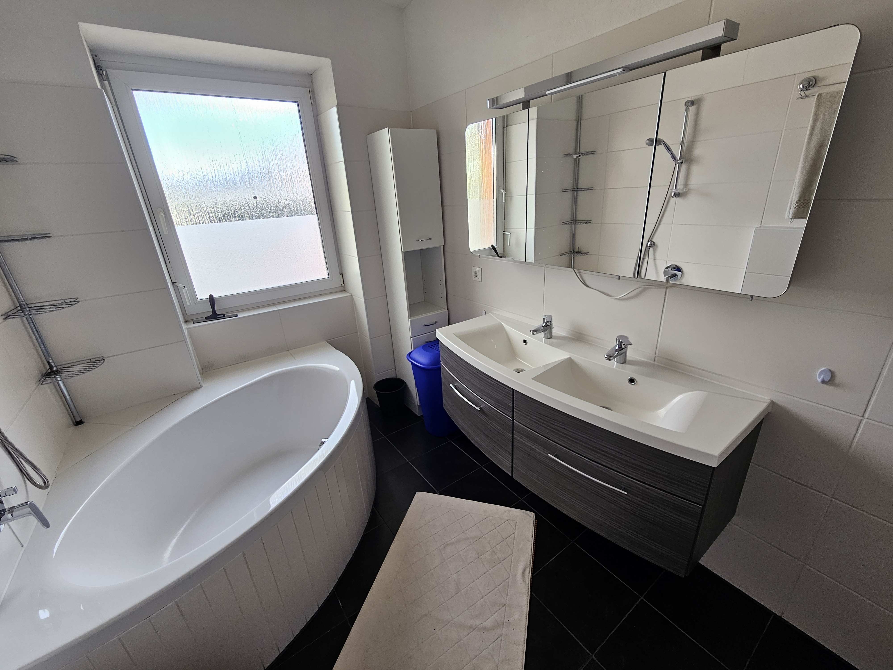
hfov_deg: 106.2
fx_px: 335
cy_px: 335
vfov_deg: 89.9
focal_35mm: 13
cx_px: 446
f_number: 2.2
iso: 80
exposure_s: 1/50
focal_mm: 2.2
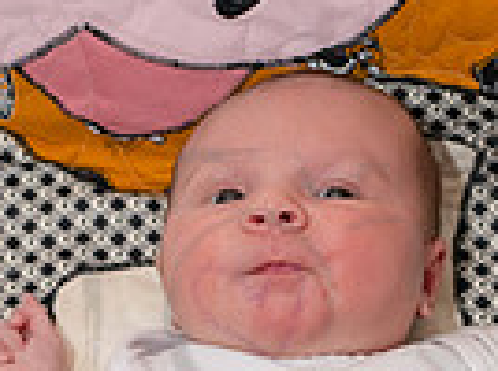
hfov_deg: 12.2
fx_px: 2326
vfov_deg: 8.8
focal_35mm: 162
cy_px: 642
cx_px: 264
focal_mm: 50
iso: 800
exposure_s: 1/160
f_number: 4
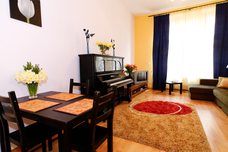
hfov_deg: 89.9
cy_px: 76
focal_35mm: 18
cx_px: 114
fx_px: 114
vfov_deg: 67.5
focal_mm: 12
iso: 1600
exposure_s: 1/15
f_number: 8
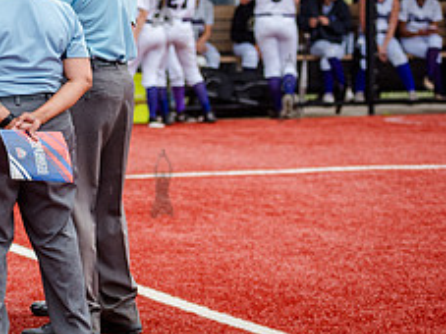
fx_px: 3322
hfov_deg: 7.6
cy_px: 87
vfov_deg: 5.8
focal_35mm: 258
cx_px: -92
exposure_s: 1/320
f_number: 3.5
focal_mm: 105
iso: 400
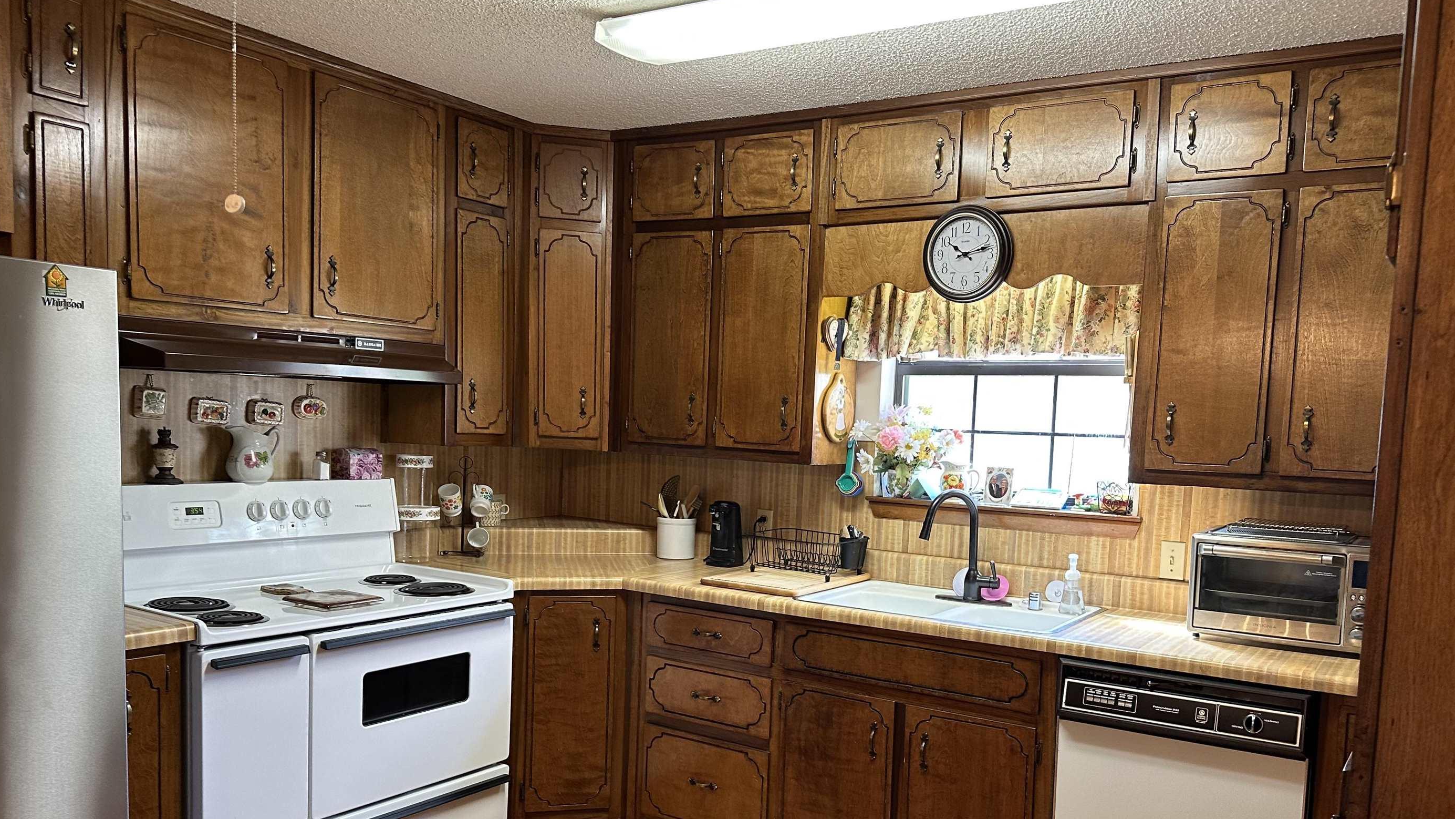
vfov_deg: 39.8
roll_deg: -2.4
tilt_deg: -6.7
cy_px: 525
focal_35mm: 29
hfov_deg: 65.9
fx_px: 1119
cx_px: 793
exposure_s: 1/60
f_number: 1.78
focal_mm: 6.86
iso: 160
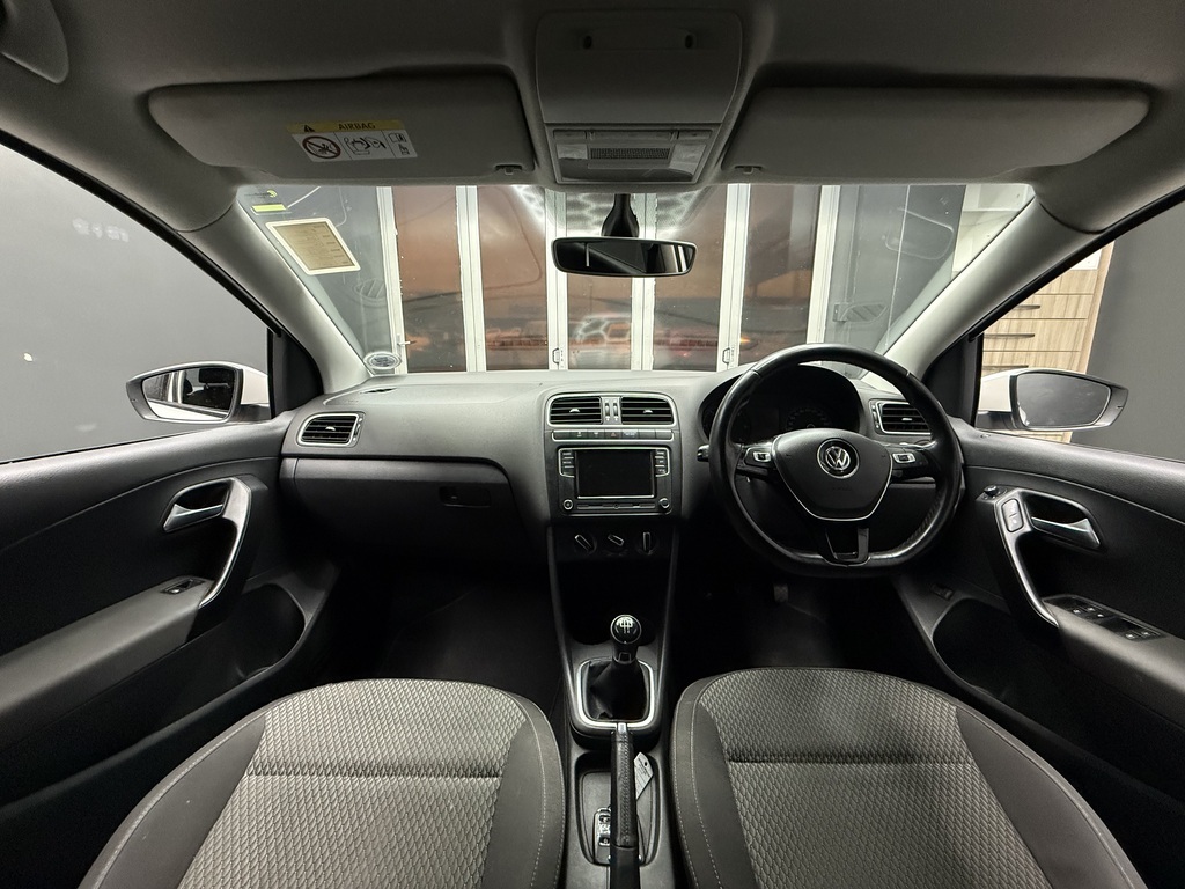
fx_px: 479
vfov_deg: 85.7
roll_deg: +0.0
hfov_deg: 102.1
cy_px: 444
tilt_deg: -12.6
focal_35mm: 14
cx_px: 592
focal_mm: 2.22
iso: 640
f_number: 2.2
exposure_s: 1/60
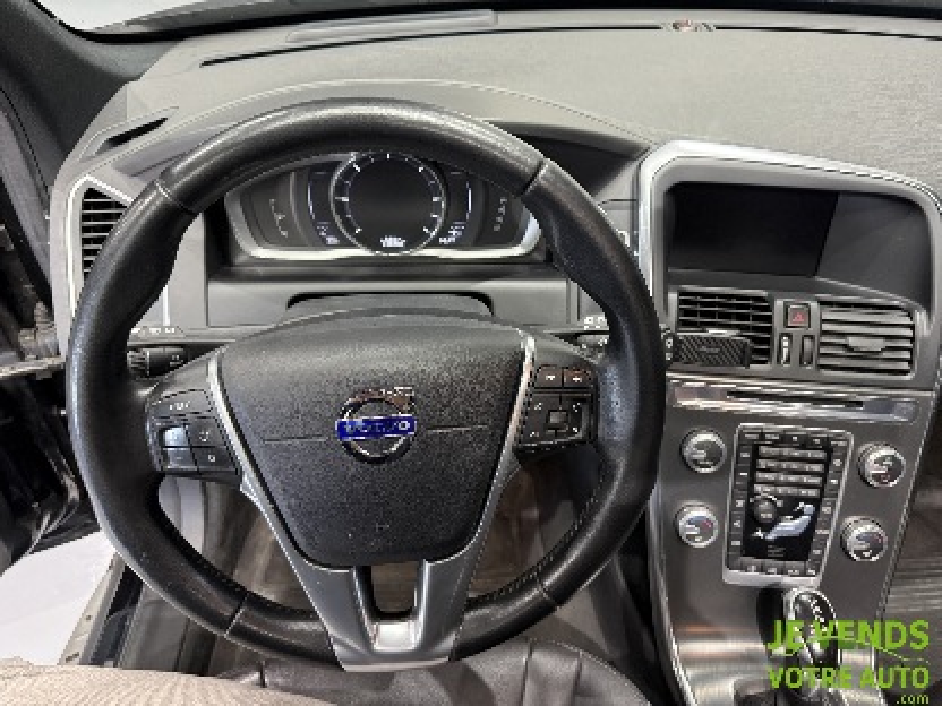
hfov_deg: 71.6
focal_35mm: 24
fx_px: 653
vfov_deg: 56.8
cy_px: 353
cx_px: 471
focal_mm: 6.76
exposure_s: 1/50
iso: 640
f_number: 1.78
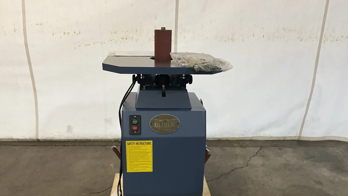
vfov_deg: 36.4
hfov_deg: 61.0
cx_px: 174
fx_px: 295
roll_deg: -1.2
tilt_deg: -18.2
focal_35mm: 32
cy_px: 124
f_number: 1.8
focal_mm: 3
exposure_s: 1/60
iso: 200
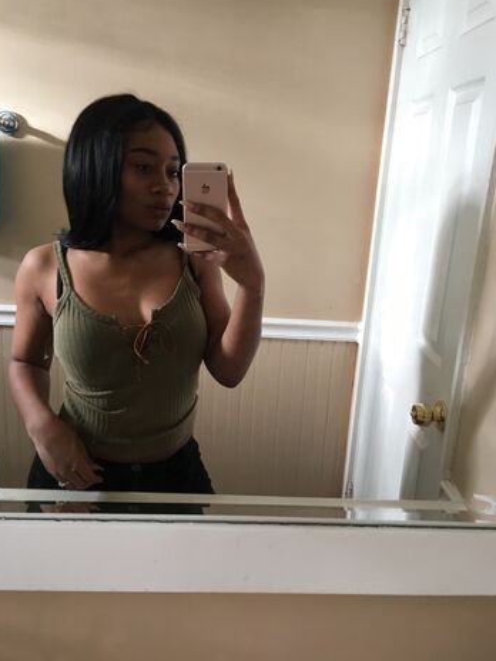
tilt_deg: -13.8
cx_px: 251
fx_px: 573
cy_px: 321
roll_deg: -3.9
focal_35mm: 30
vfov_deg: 60.0
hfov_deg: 46.8
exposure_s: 1/33
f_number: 2.2
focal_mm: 4.15
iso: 50
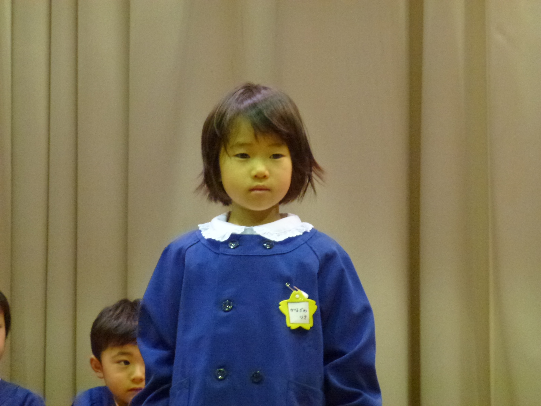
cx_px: 270
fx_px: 4454
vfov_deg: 5.2
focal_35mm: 285
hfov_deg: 7.0
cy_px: 203
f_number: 5.7
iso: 800
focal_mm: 51
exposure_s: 1/10
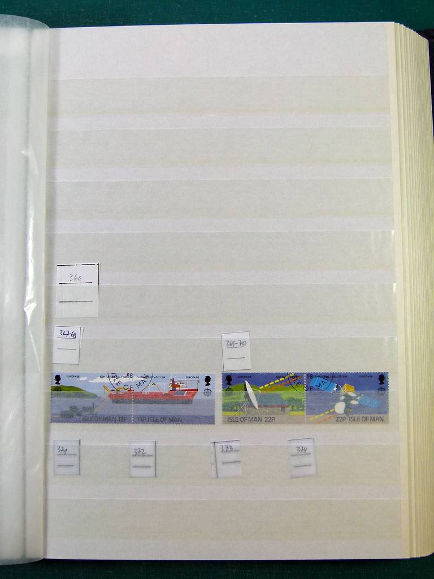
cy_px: 290
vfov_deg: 54.0
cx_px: 217
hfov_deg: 41.8
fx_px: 568
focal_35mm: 34
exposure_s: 1/160
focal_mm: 6.2
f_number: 4
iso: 100
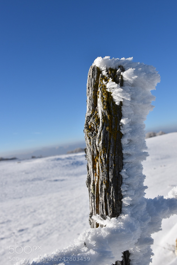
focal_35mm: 35
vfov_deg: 54.4
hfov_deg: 37.8
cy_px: 132
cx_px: 92
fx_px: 258
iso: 200
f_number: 9
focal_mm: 22
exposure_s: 1/640
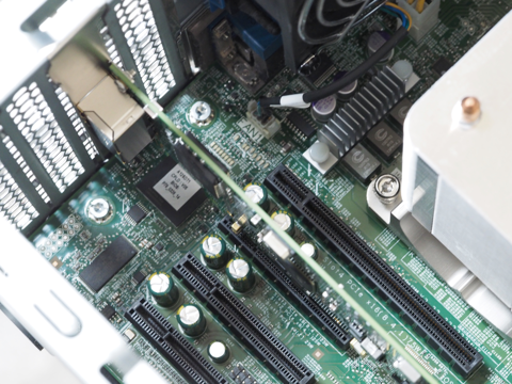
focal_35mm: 120
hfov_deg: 16.4
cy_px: 192
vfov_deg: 12.3
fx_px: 1775
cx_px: 256
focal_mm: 60
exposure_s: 1/6
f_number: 5.6
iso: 1600
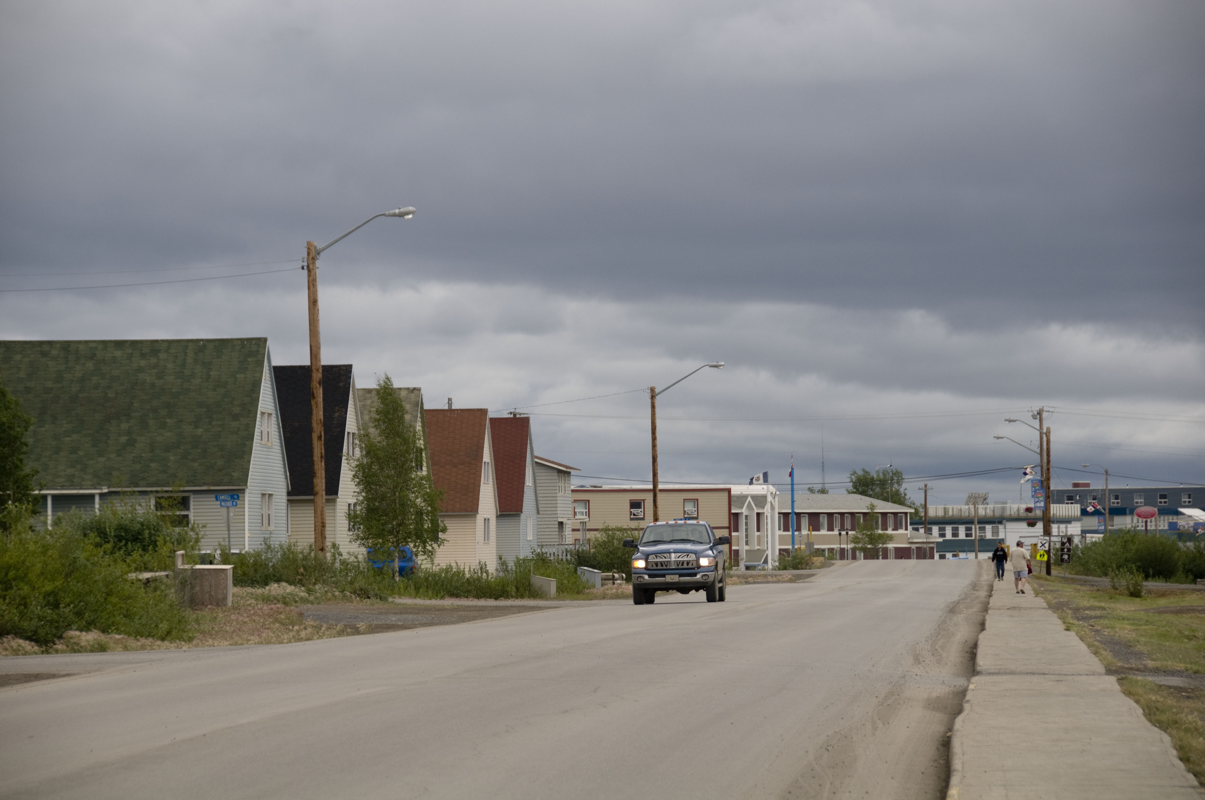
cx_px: 602
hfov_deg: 14.4
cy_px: 400
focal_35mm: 142
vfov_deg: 9.6
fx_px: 4764
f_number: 5.6
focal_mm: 95
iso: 200
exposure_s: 1/250
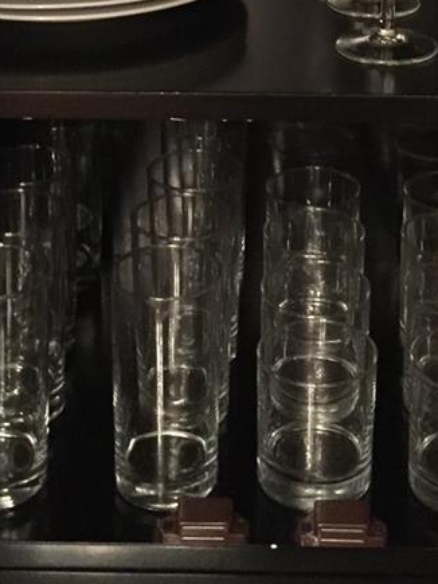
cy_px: -181
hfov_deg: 18.4
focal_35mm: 80
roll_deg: -0.6
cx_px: 286
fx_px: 1350
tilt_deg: -8.3
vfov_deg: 21.9
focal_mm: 4.15
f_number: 2.2
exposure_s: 1/15
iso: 320
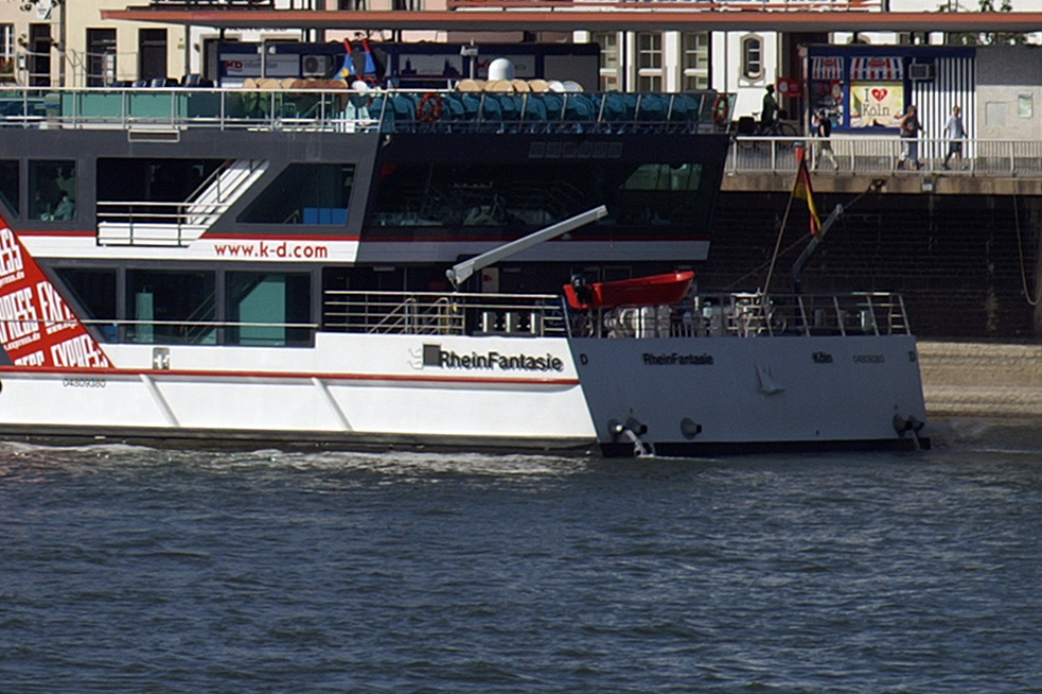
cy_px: -245
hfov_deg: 3.3
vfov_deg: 2.2
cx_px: -316
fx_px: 17919
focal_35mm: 620
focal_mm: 135
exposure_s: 1/400
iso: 100
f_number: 11
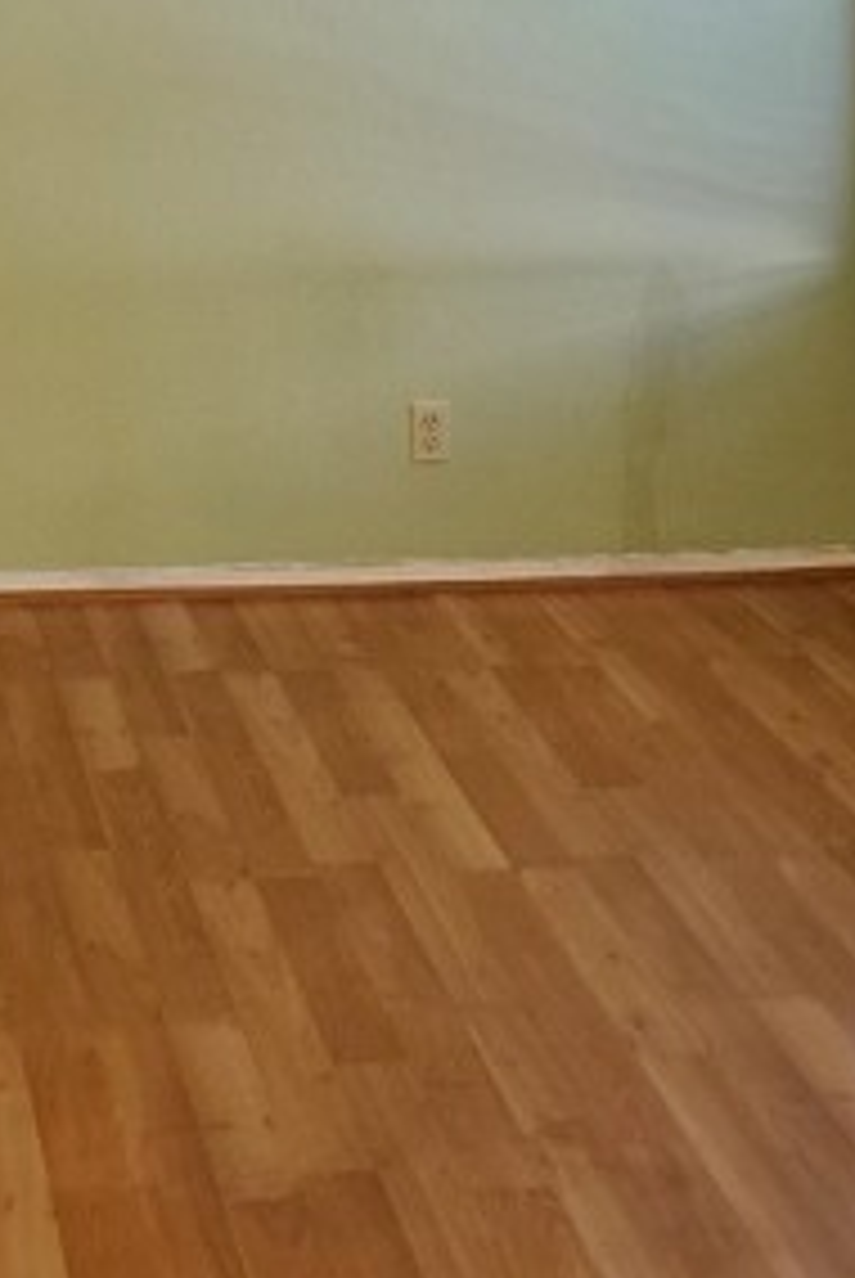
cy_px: -230
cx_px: -54
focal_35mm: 73
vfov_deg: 25.1
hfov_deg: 18.1
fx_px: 2594
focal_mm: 4.3
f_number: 2.4
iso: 200
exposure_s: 1/39
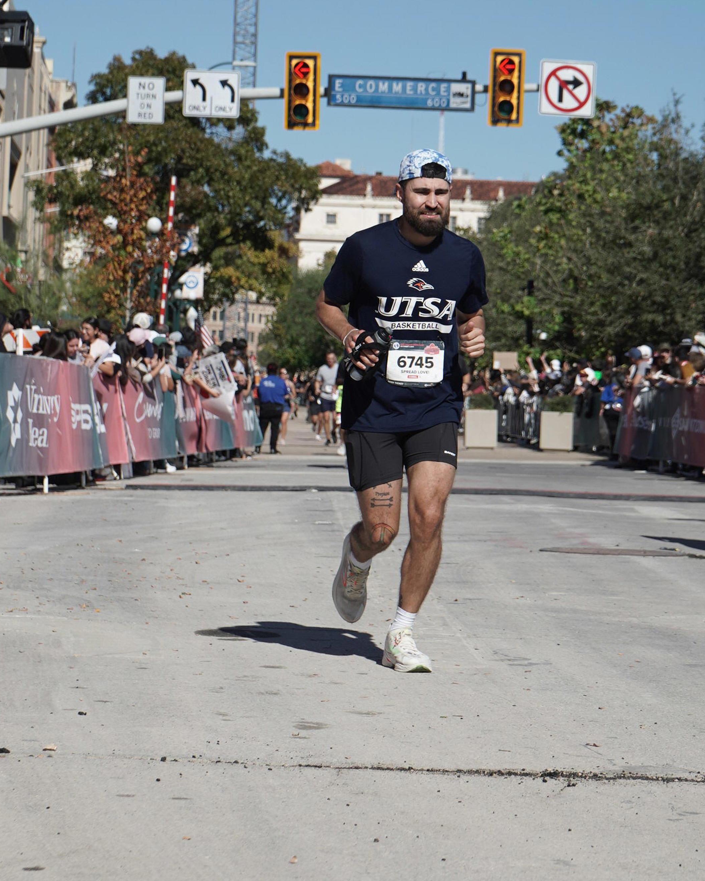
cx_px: 351
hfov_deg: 13.0
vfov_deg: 16.1
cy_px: 356
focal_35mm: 119
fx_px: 3104
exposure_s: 1/800
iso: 125
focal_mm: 70
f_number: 7.1
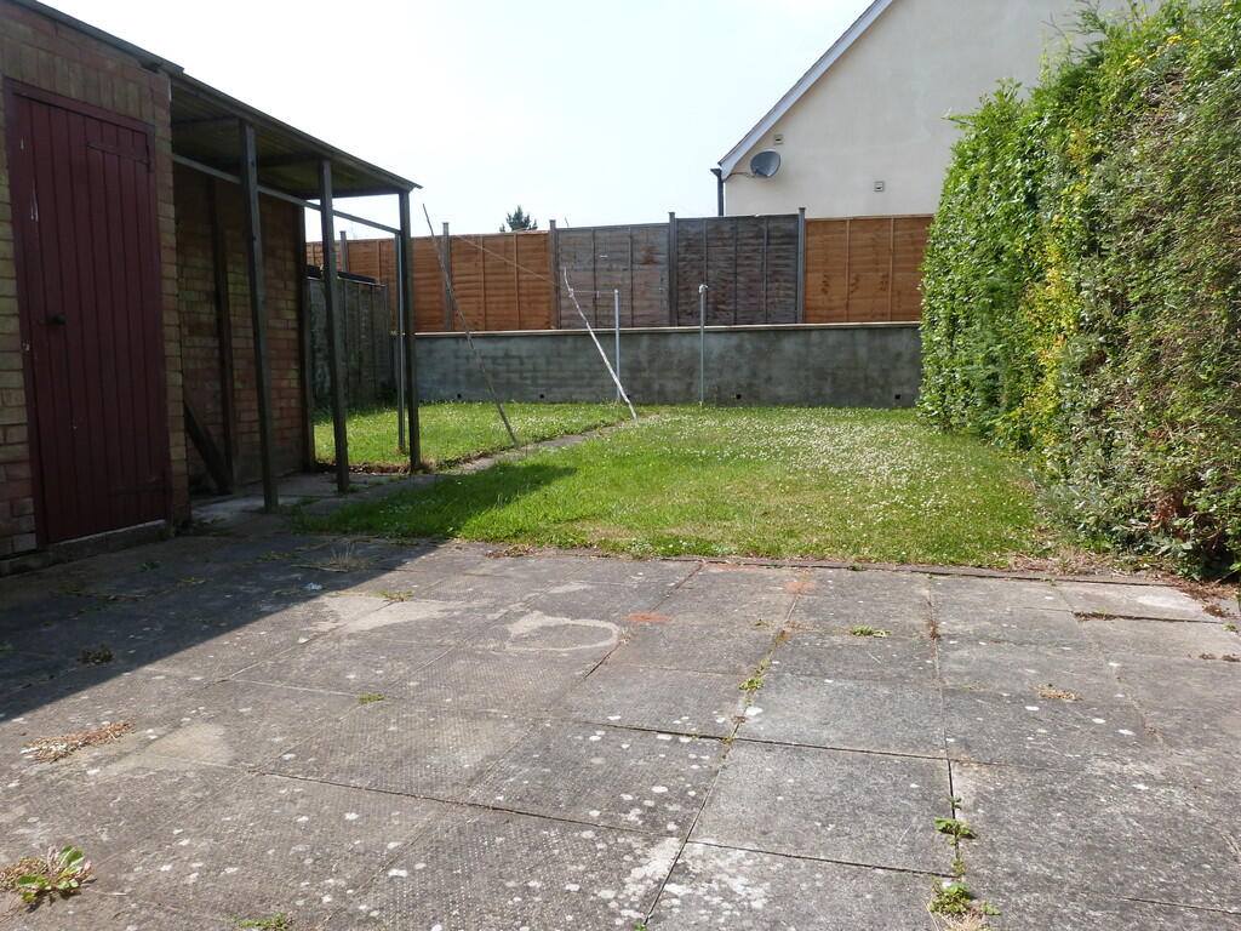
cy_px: 466
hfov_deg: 69.4
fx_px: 896
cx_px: 620
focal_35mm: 25
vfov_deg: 54.9
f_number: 5.6
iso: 100
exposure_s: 1/320
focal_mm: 4.5
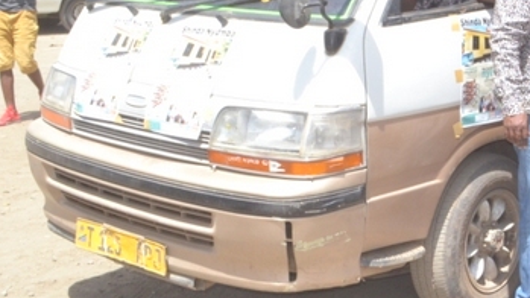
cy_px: 36
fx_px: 1011
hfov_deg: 27.2
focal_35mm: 72
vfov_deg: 16.5
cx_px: 562
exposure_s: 1/80
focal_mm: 20
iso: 400
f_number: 16
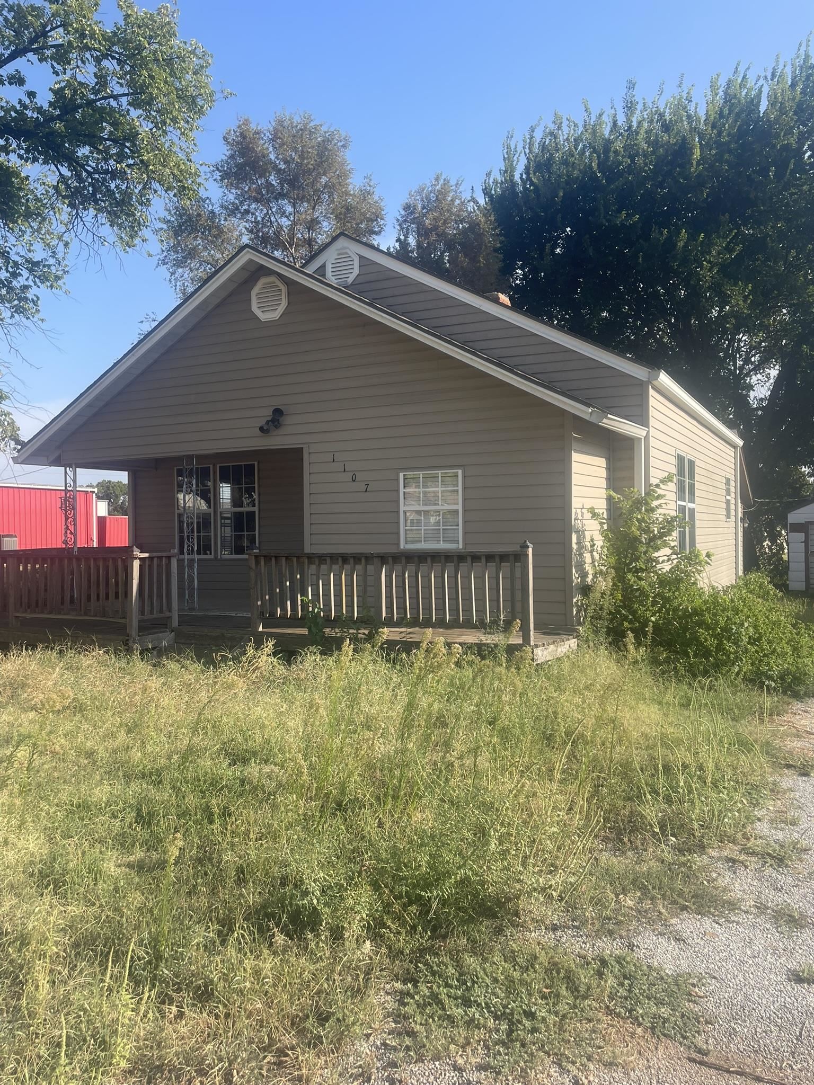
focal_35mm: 26
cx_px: 407
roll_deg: +0.4
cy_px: 542
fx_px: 815
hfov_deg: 53.1
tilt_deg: -0.6
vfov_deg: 67.3
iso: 32
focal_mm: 4.2
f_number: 1.6
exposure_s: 1/1416
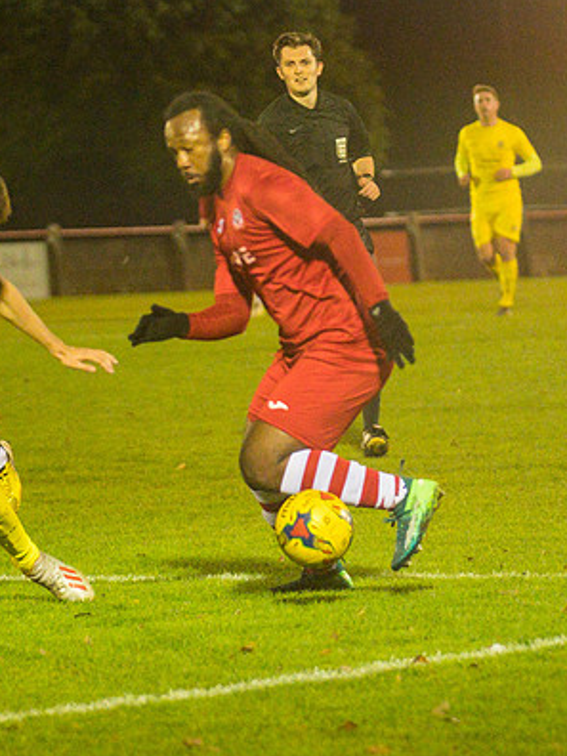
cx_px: 275
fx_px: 7535
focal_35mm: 345
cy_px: 424
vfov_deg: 5.7
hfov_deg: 4.3
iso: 5000
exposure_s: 1/800
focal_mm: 140
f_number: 2.8
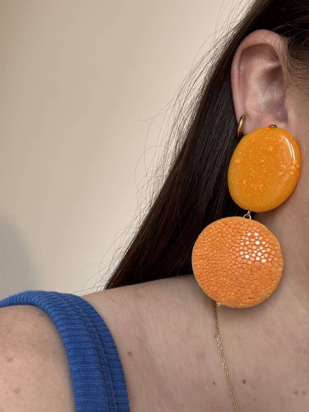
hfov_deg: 46.8
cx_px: 154
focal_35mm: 30
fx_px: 357
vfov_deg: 60.0
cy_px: 206
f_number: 1.9
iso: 40
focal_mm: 2.69
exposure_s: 1/121
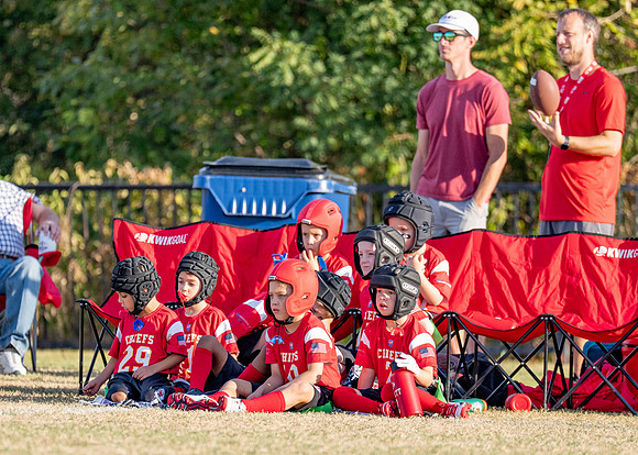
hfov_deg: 5.7
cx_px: 285
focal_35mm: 354
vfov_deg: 4.1
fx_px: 6410
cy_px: 308
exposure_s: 1/4000
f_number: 2.8
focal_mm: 200
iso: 320
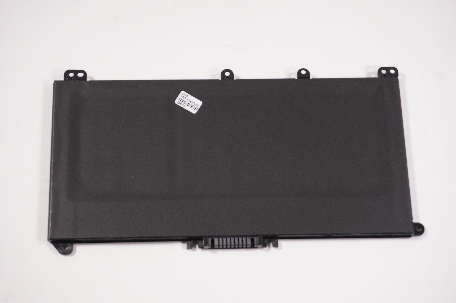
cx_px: 228
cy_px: 152
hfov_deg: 28.1
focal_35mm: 72
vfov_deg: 18.9
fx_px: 911
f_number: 5.6
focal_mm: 48
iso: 1000
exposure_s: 1/320
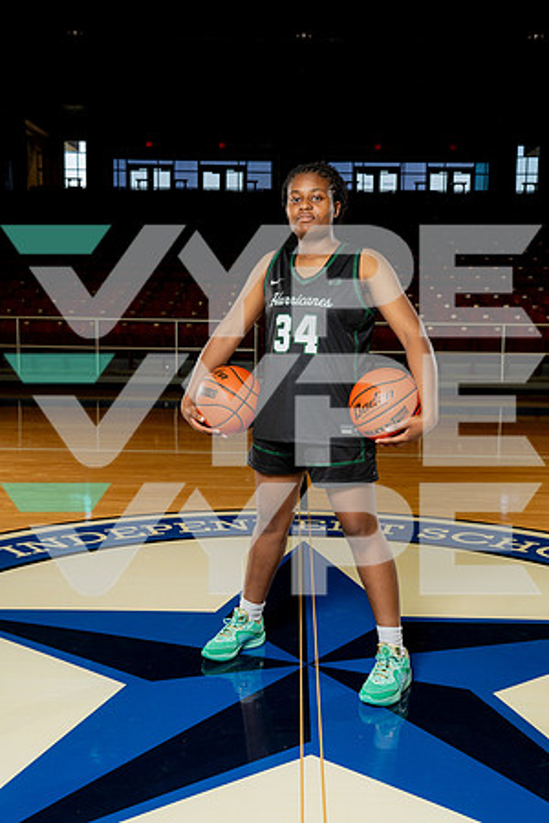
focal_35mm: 39
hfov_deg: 34.2
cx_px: 274
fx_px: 892
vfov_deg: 49.6
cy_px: 412
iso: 640
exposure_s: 1/250
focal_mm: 39
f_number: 5.6
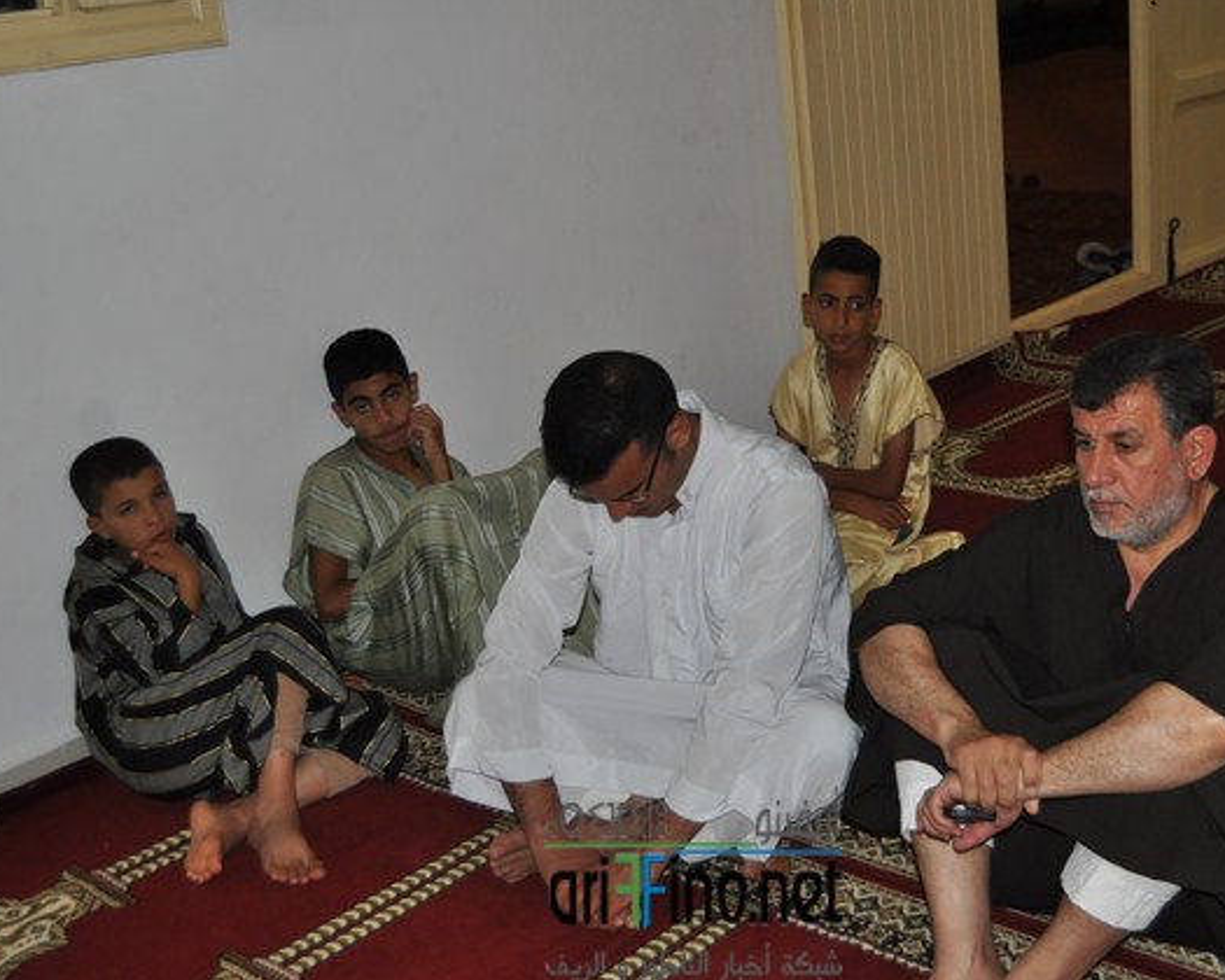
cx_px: 693
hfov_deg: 38.7
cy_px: 489
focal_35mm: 48
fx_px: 1740
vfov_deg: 31.5
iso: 800
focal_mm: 28
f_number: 4
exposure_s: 1/60
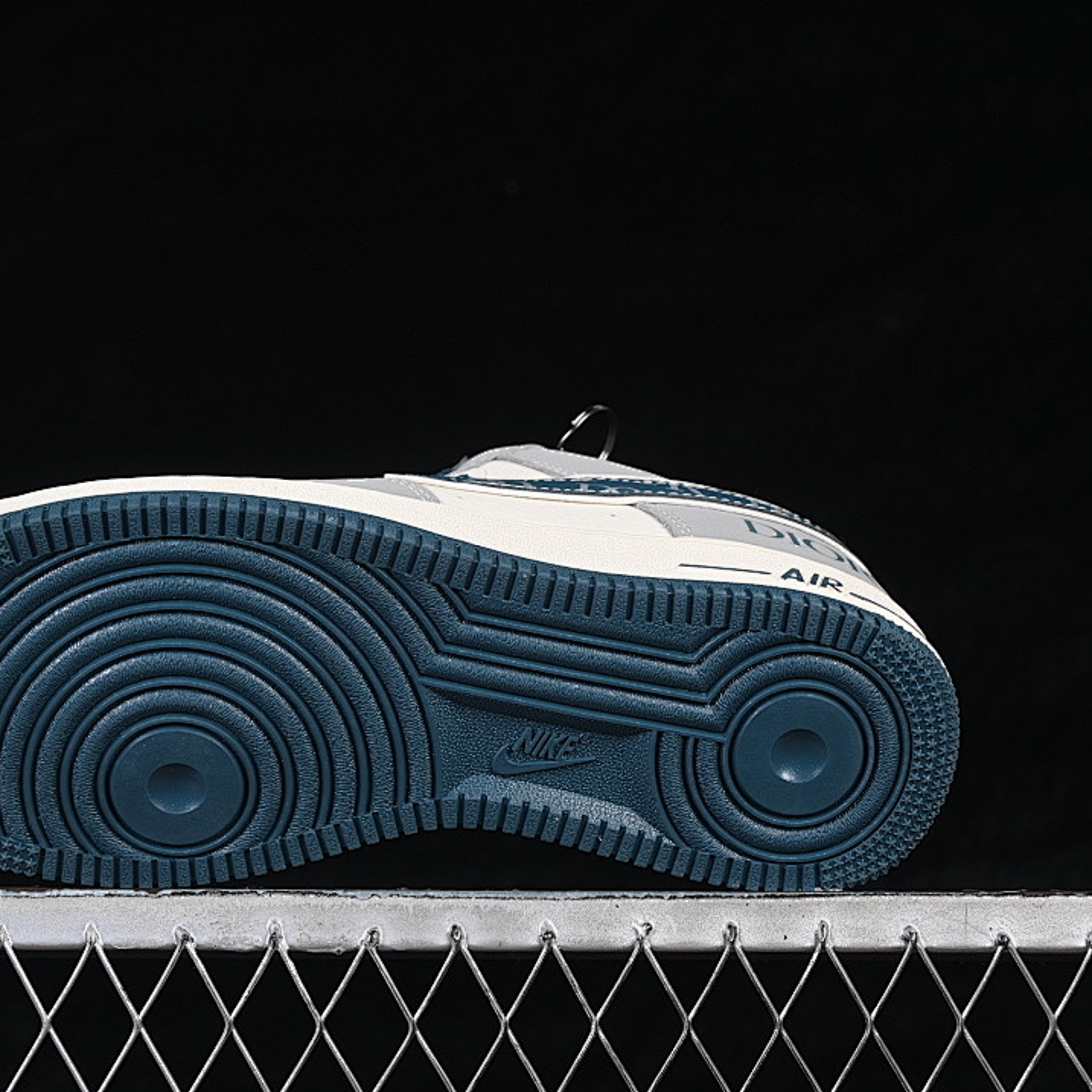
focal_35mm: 96
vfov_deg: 18.1
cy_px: 545
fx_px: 3426
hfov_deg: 18.1
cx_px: 399
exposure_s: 1/80
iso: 160
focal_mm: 50
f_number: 7.1
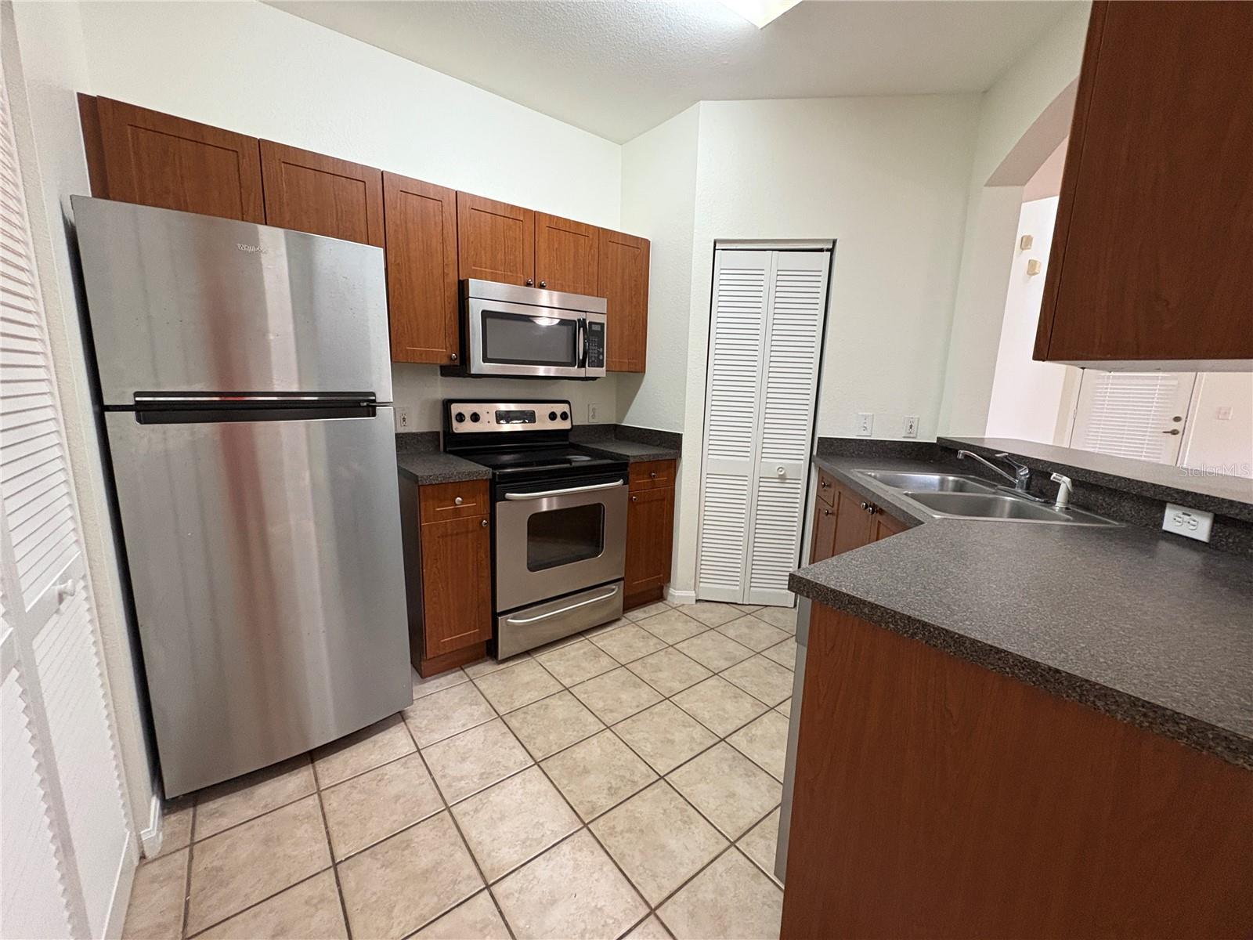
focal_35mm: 14
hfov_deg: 102.1
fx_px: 507
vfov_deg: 85.7
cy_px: 470
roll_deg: -0.7
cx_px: 626
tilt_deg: -9.4
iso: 400
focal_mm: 2.22
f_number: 2.2
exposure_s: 1/60
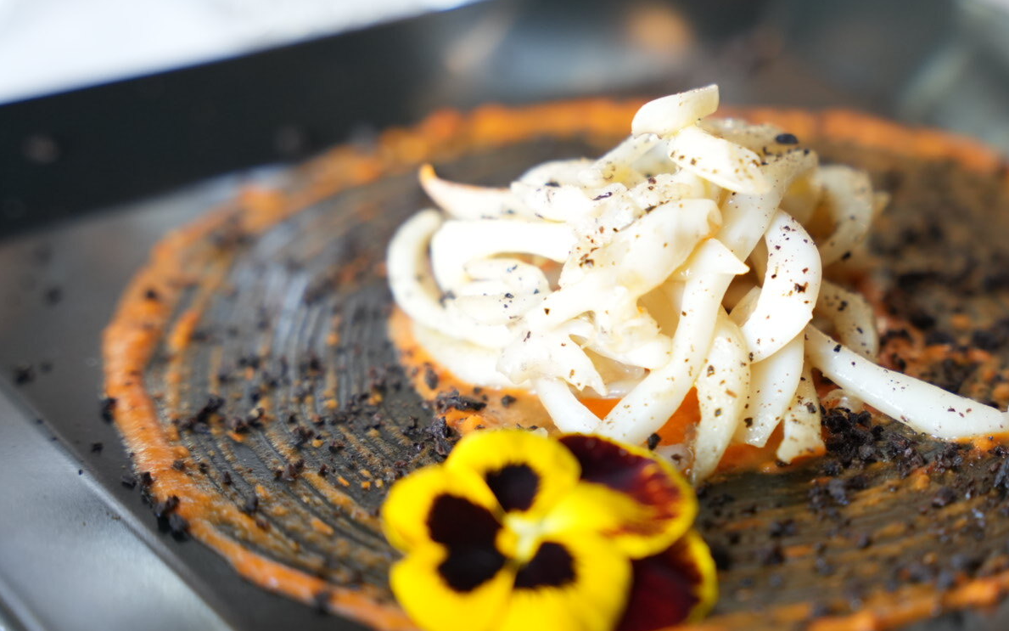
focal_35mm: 97
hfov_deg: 21.3
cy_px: 354
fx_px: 2667
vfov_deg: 13.5
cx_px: 683
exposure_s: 1/160
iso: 1600
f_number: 2.8
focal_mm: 70
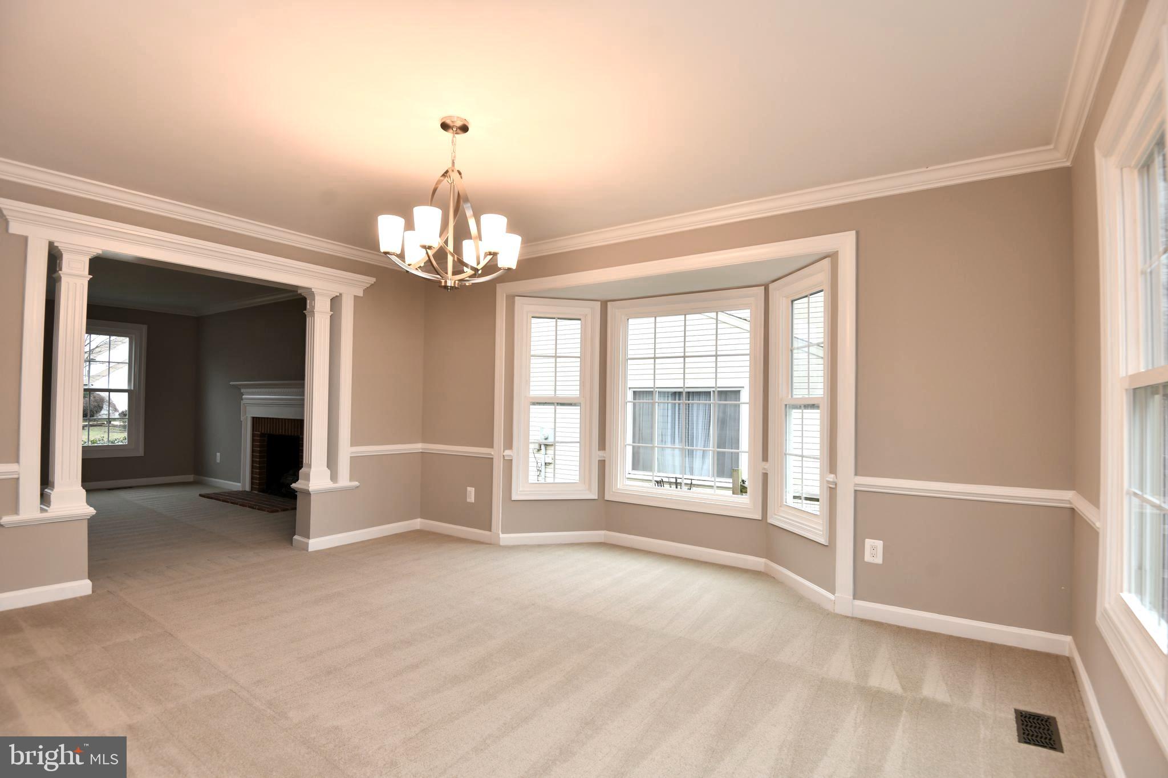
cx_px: 584
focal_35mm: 18
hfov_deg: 90.0
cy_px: 389
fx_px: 584
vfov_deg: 67.4
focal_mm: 18
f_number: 5.6
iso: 200
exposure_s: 1/60
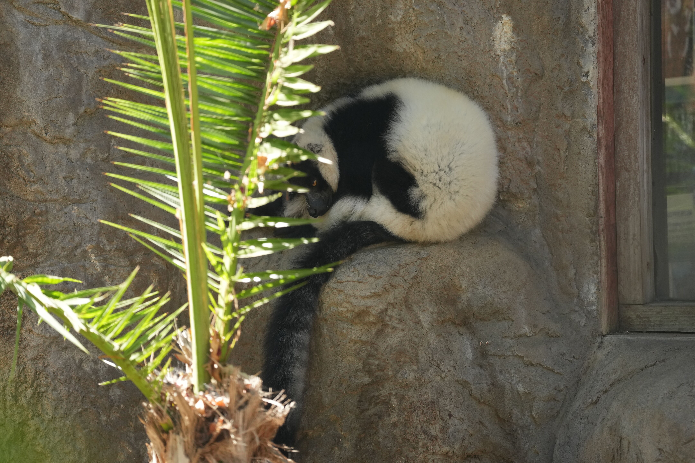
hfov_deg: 5.2
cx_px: 348
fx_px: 7722
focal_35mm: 400
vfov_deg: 3.4
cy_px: 232
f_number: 4.5
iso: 1000
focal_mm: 400
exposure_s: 1/500
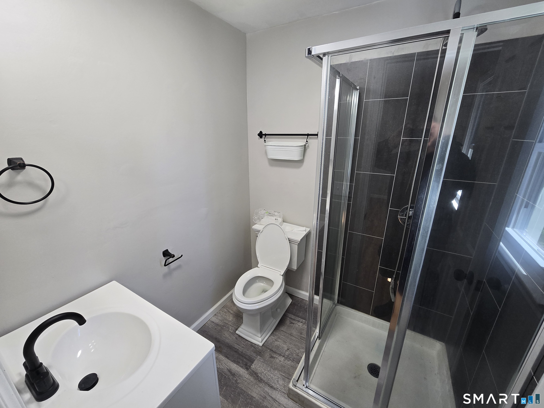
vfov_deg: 89.9
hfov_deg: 106.2
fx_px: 204
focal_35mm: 13
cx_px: 272
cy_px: 204
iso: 100
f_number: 2.2
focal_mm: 2.2
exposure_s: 1/60
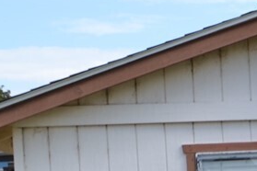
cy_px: 286
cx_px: 616
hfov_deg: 10.7
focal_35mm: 164
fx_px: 1171
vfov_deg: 8.1
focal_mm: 18
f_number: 7.1
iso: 100
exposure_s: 1/200
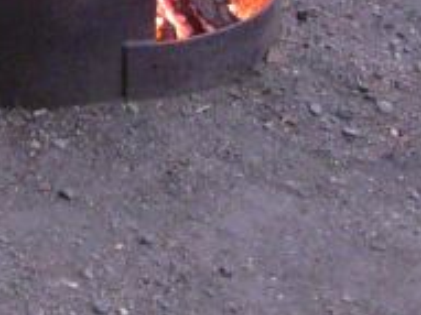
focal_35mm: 184
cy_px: -344
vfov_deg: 7.7
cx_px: -267
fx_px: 2236
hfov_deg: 10.3
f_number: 3.2
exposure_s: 1/8
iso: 400
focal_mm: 7.2
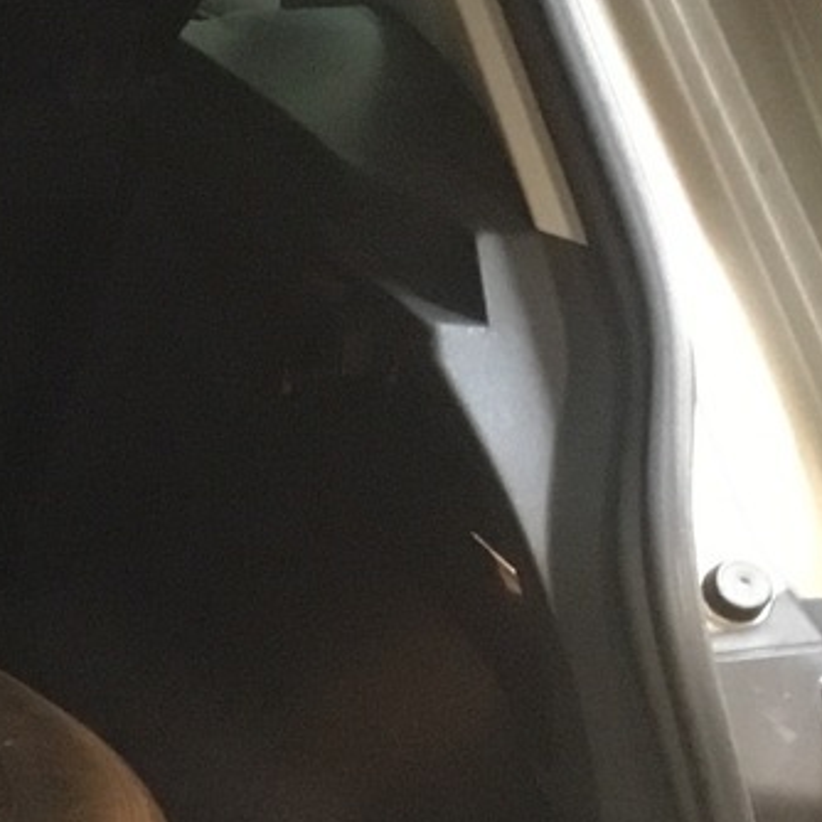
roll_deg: +0.4
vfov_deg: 14.5
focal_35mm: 118
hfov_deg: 13.0
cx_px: -760
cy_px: 837
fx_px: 3170
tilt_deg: -26.6
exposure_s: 1/17
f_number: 2.4
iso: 200
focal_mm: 3.3
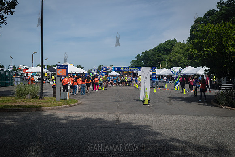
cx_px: 118
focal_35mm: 35
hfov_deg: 54.3
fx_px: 229
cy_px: 78
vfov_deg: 37.8
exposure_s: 1/3200
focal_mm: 35
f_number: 4
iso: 200
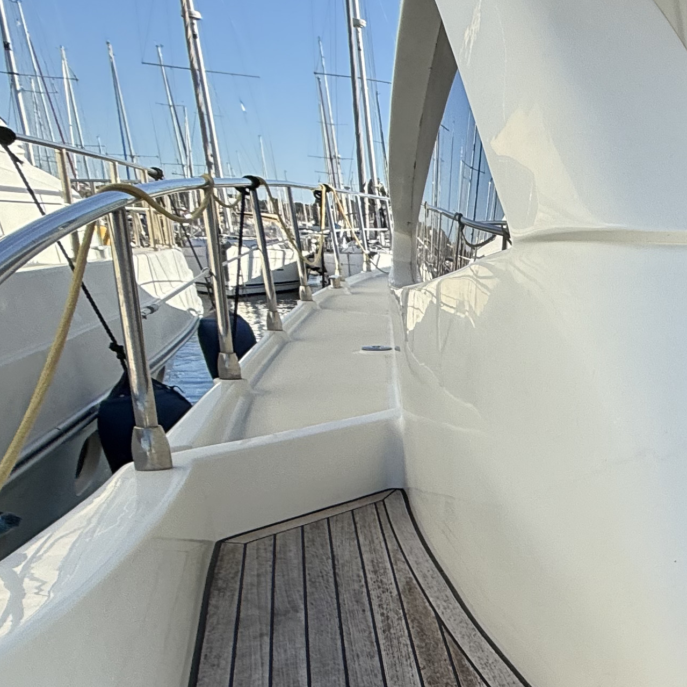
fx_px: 876
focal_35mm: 39
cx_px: 1021
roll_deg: -2.9
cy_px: 474
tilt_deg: -12.6
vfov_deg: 42.1
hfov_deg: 28.5
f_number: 2.2
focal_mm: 2.22
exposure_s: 1/734
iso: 50
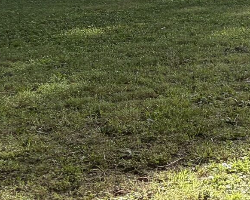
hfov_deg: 11.9
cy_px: -53
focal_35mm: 134
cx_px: 585
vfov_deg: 11.2
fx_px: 991
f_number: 1.6
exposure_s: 1/708
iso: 50
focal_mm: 5.96
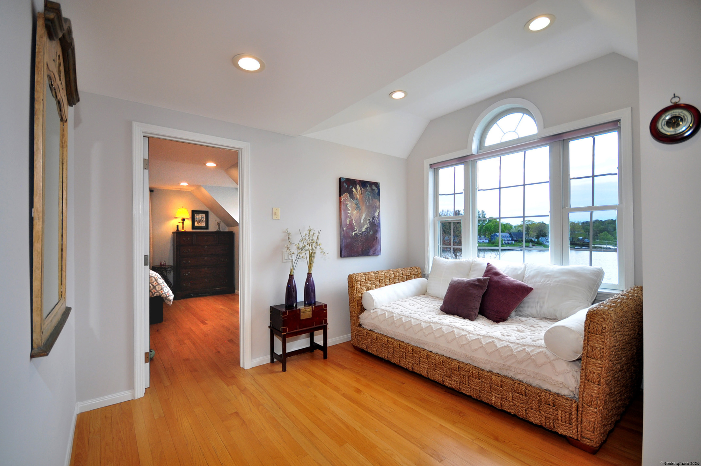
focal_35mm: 15
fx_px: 292
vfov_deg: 77.2
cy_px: 233
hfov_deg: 100.5
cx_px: 350
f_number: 4
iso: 250
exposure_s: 1/100
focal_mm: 10
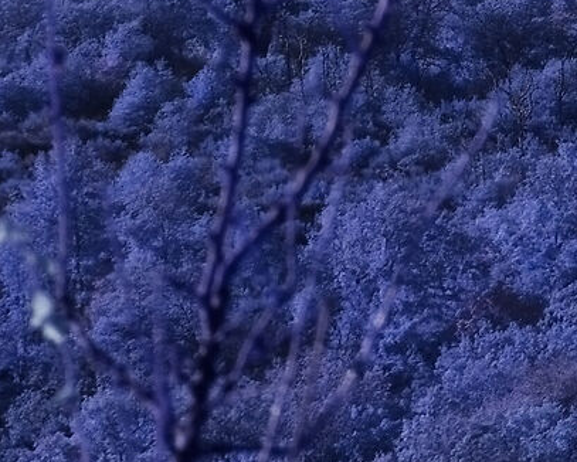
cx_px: 1292
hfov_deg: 1.7
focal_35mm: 1153
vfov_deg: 1.3
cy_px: -626
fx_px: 19695
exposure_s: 1/640
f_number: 11
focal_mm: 139
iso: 100
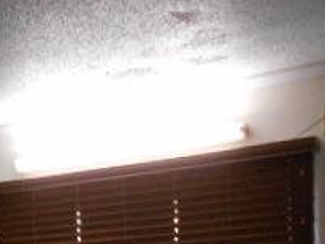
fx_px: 761
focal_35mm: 81
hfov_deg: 22.5
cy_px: 342
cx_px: -46
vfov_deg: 16.9
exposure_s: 1/15
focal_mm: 4.6
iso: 400
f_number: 3.2
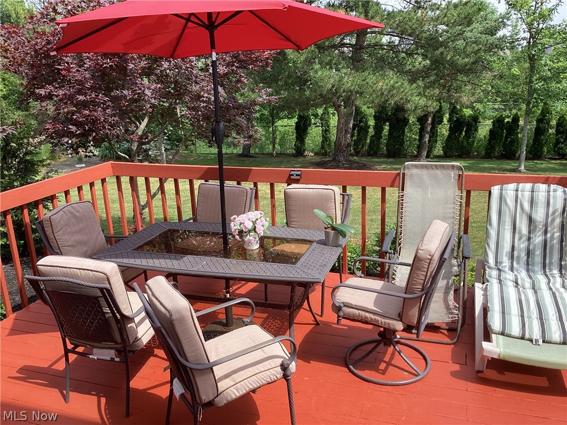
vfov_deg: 45.4
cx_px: 284
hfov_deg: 58.4
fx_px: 508
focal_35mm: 31
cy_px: 212
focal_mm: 3.3
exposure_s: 1/604
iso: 25
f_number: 2.4
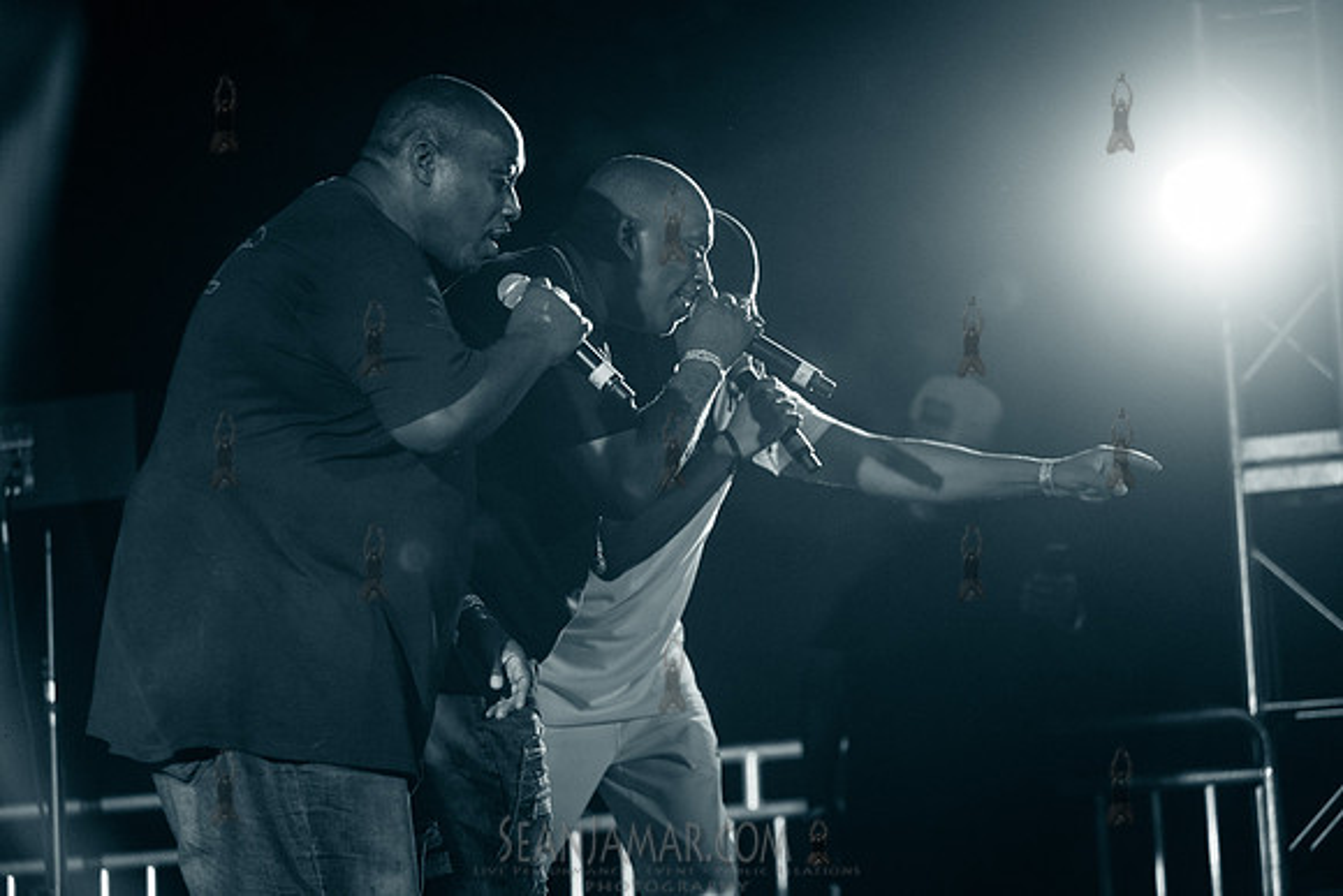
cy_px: 448
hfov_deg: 18.3
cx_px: 672
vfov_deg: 12.2
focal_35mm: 112
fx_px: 4179
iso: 1600
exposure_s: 1/1000
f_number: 2.8
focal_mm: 112
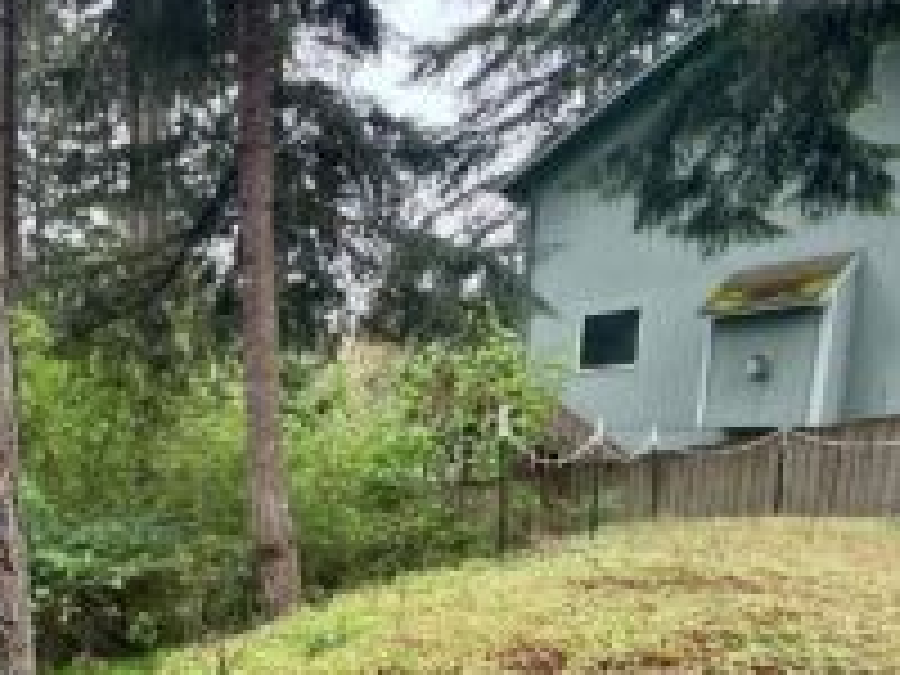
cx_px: 22
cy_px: 531
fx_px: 728
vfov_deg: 47.3
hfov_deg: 52.1
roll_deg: +0.4
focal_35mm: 28
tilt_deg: -6.0
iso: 125
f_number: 2.2
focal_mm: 2.22
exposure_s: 1/99
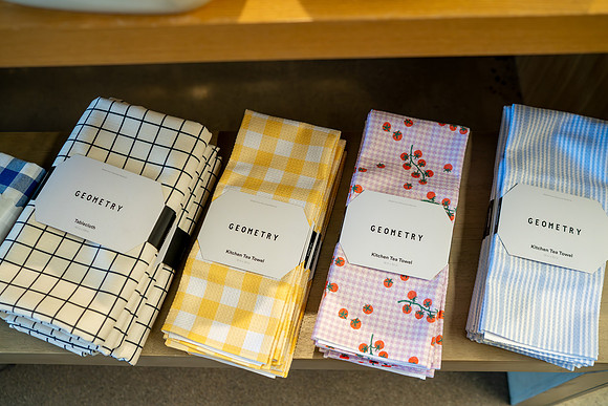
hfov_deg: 54.4
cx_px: 304
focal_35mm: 35
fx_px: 591
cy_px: 203
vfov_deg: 37.9
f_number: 2.8
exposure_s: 1/250
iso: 1250
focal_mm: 35
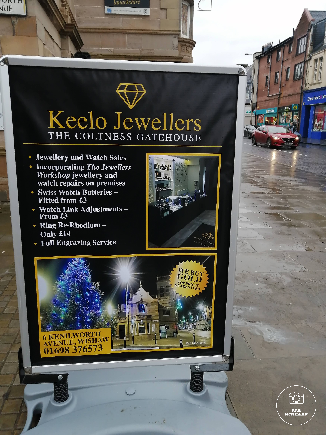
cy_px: 218
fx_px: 326
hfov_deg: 53.1
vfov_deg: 67.3
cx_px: 163
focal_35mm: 26
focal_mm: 3.62
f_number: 1.8
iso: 125
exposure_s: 1/100
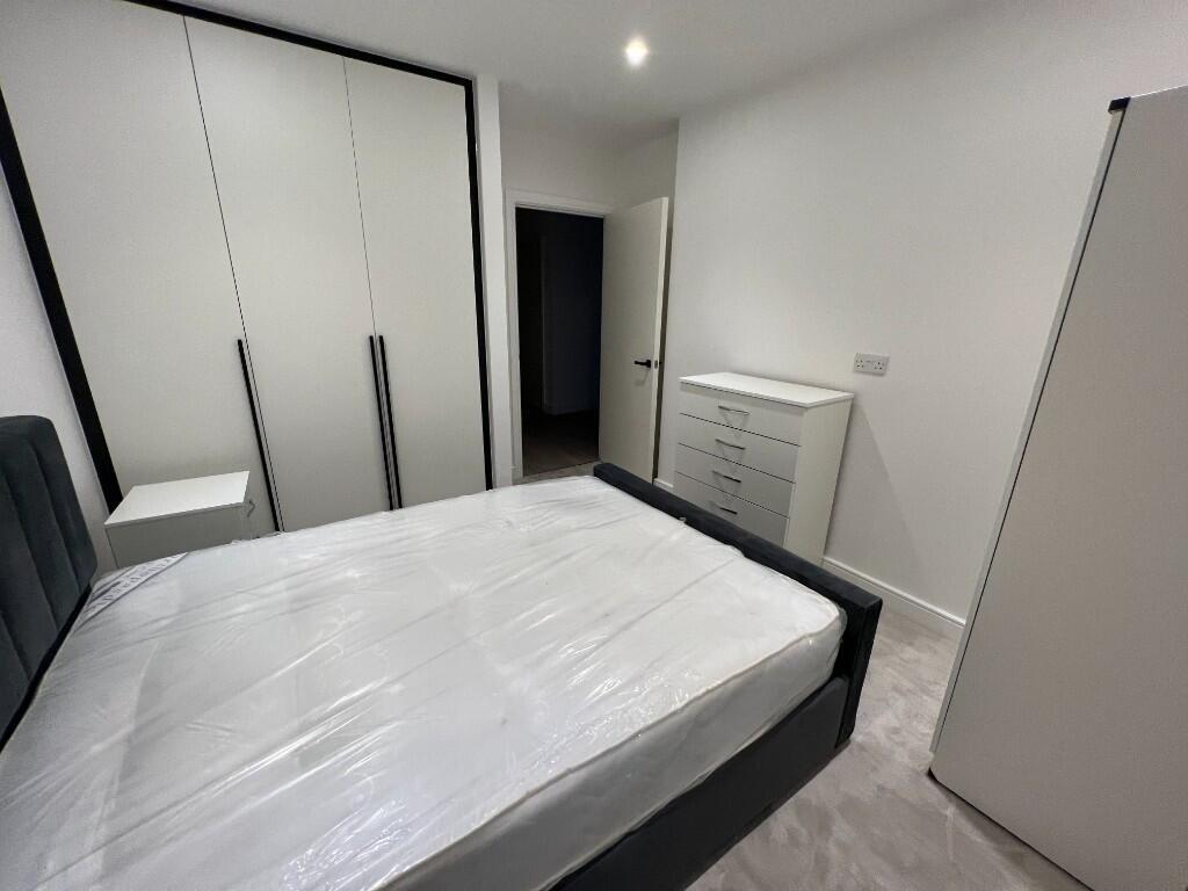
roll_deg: -1.9
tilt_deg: -16.2
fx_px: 446
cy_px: 446
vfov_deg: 89.9
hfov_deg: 106.2
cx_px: 594
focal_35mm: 13
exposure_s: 1/99
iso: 200
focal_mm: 1.57
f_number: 1.8
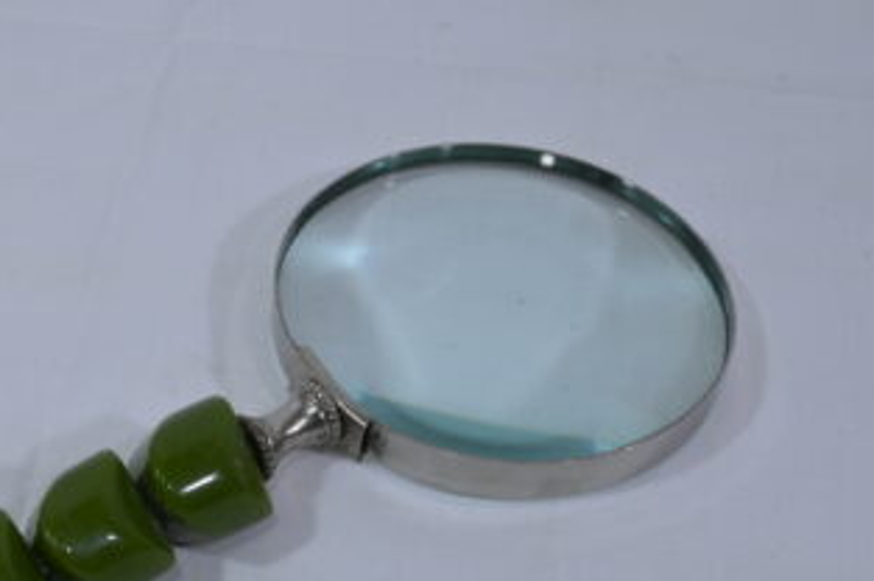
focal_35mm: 69
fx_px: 1673
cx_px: 201
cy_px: 468
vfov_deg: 19.5
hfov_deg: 28.8
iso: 640
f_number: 10
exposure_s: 1/125
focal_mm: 36
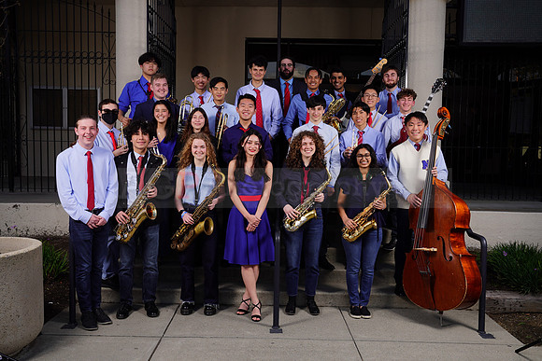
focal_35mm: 34
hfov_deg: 55.8
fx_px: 512
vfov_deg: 38.9
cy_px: 180
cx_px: 271
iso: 100
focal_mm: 34
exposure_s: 1/200
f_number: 8
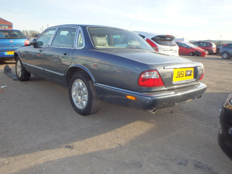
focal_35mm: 28
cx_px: 116
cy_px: 87
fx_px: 188
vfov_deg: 49.7
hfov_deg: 63.4
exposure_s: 1/400
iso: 125
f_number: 3.9
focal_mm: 5
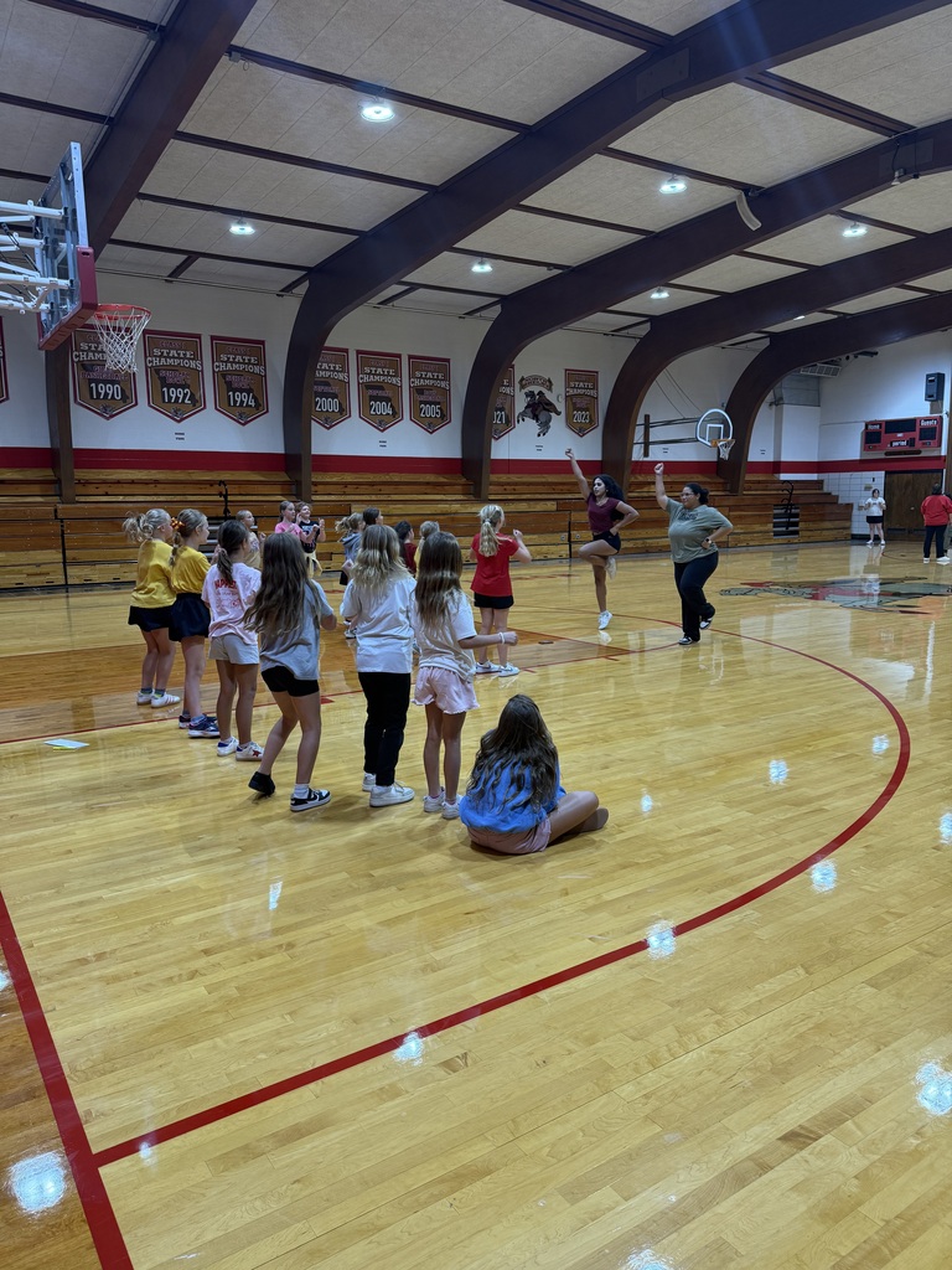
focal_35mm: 24
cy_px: 635
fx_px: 880
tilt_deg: -8.5
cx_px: 476
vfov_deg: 71.6
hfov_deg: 56.8
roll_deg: +0.1
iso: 160
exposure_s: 1/178
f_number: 1.78
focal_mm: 6.76
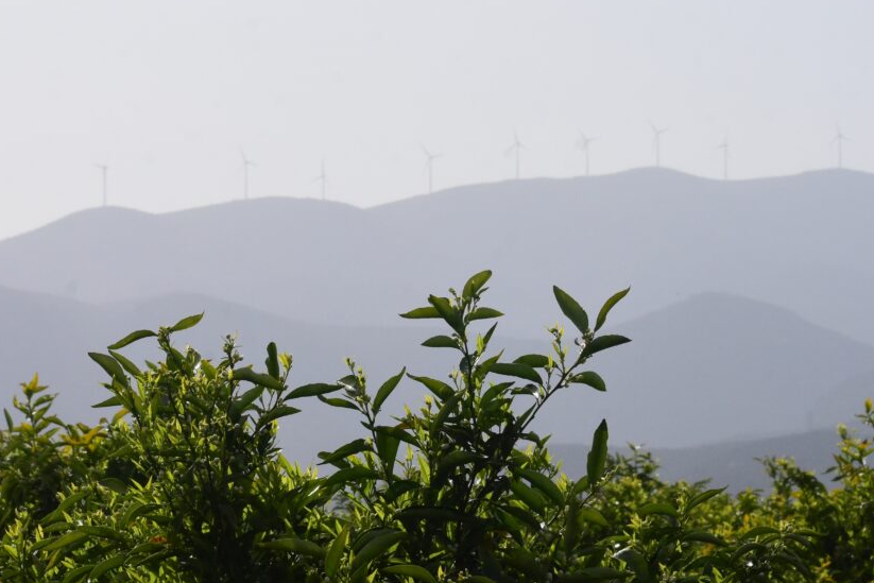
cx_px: 566
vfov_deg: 7.0
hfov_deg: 10.4
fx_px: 4780
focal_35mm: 197
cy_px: 329
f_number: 14
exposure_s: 1/2000
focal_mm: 75
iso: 1000
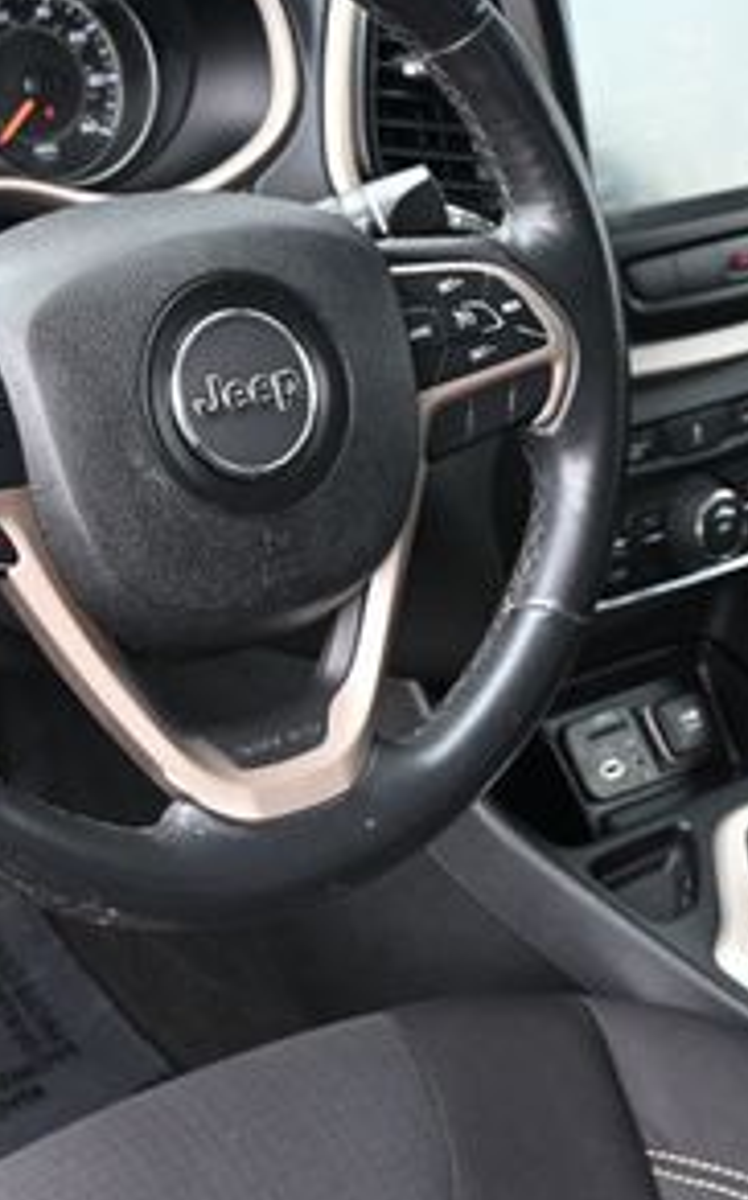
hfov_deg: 19.3
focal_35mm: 67
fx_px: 2190
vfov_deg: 30.6
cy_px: 501
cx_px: 251
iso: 640
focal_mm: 20
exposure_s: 1/125
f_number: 3.8
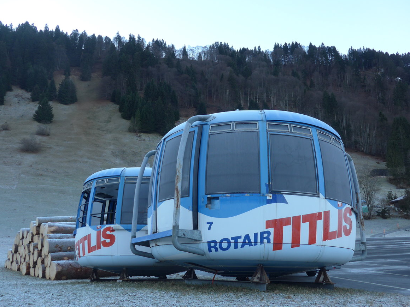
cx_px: 210
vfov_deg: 46.8
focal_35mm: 30
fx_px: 355
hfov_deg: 60.0
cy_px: 155
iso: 80
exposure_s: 1/125
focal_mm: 6
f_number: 2.8
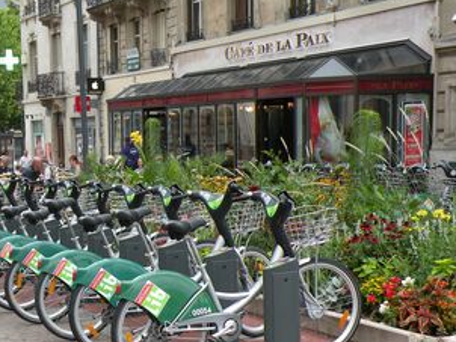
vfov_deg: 20.6
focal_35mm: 71
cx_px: 116
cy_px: 257
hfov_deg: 27.0
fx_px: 936
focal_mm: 7.4
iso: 64
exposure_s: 1/65.1
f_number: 3.2
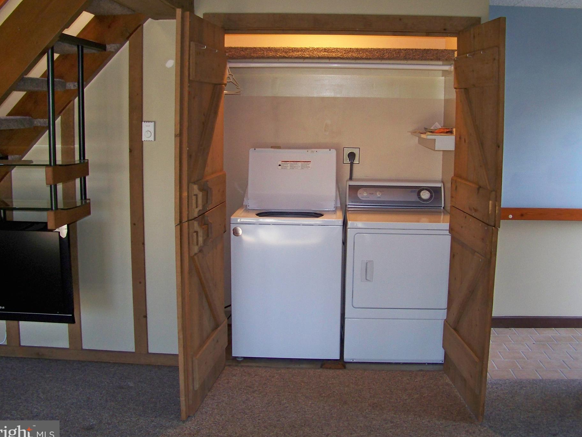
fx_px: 622
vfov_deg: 38.6
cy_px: 202
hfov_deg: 50.1
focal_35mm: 37
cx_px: 306
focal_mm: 5.85
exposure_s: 1/30
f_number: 2.8
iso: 200
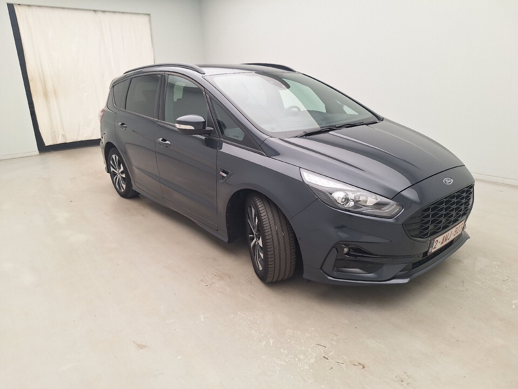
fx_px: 344
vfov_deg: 58.9
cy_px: 194
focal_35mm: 23
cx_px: 259
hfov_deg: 73.9
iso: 50
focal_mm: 5.54
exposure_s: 1/100
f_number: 1.8
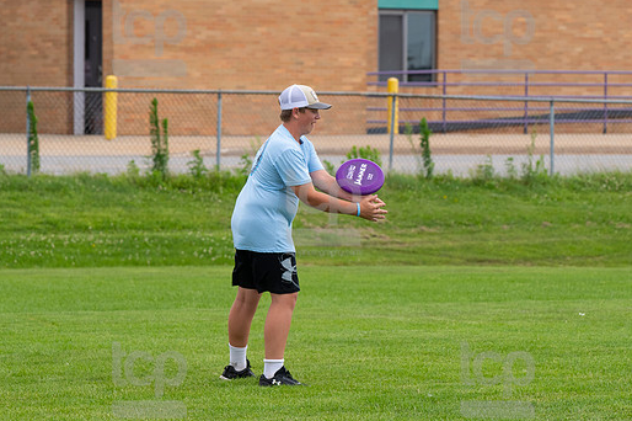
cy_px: 213
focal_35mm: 228
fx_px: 4000
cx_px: 323
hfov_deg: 9.0
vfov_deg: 6.0
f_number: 5.6
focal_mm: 135
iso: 400
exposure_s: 1/1250
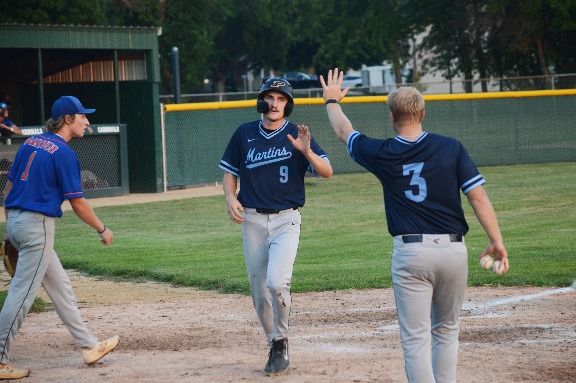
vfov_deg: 8.7
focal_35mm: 158
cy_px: 192
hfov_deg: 13.1
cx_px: 288
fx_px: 2518
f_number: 4.8
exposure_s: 1/320
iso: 400
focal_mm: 105
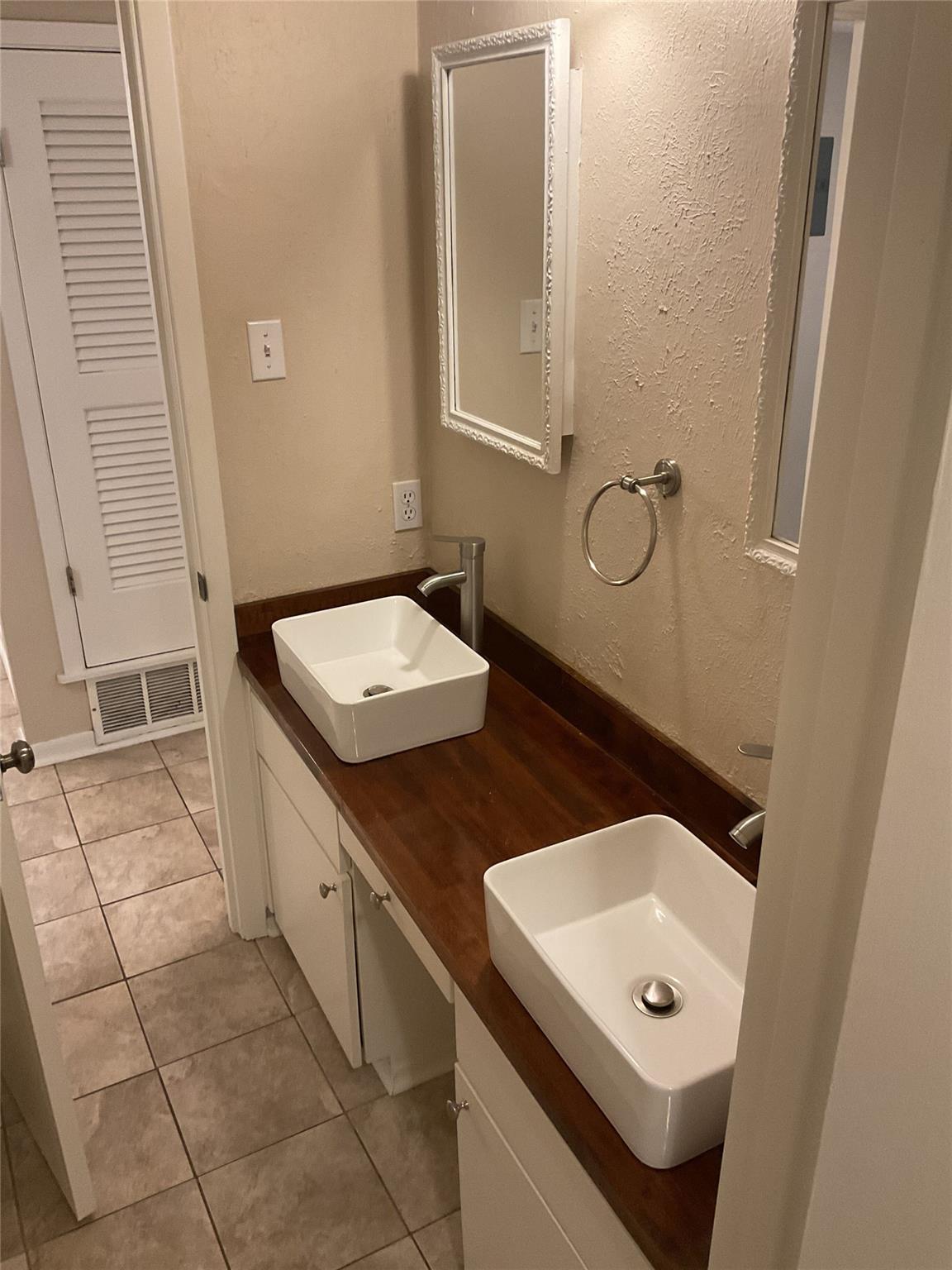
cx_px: 476
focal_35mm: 29
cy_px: 635
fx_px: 1063
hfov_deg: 48.2
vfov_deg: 61.7
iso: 160
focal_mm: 3
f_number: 1.8
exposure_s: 1/60
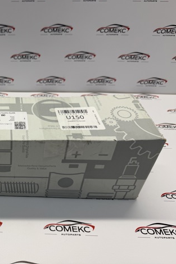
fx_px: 249
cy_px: 130
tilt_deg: -36.0
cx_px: -1
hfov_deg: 35.1
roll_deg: +1.2
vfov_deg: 55.8
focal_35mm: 34
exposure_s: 1/206
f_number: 1.78
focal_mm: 6.76
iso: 64
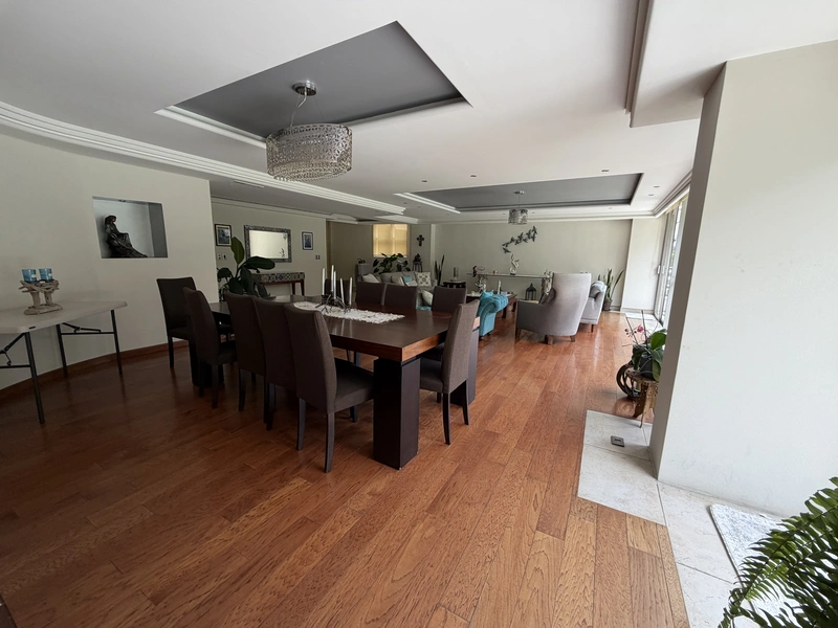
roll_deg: -0.7
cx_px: 419
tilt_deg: -9.7
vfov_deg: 85.7
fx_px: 339
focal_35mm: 14
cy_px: 314
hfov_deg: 102.1
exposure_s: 1/121
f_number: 2.2
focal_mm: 2.22
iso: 125
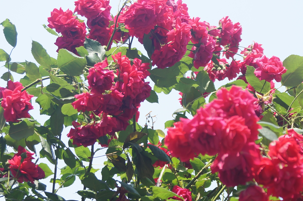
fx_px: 866
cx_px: 159
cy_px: 162
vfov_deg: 13.2
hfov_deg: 19.8
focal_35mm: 103
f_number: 4.5
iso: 100
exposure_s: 1/320
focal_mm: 28
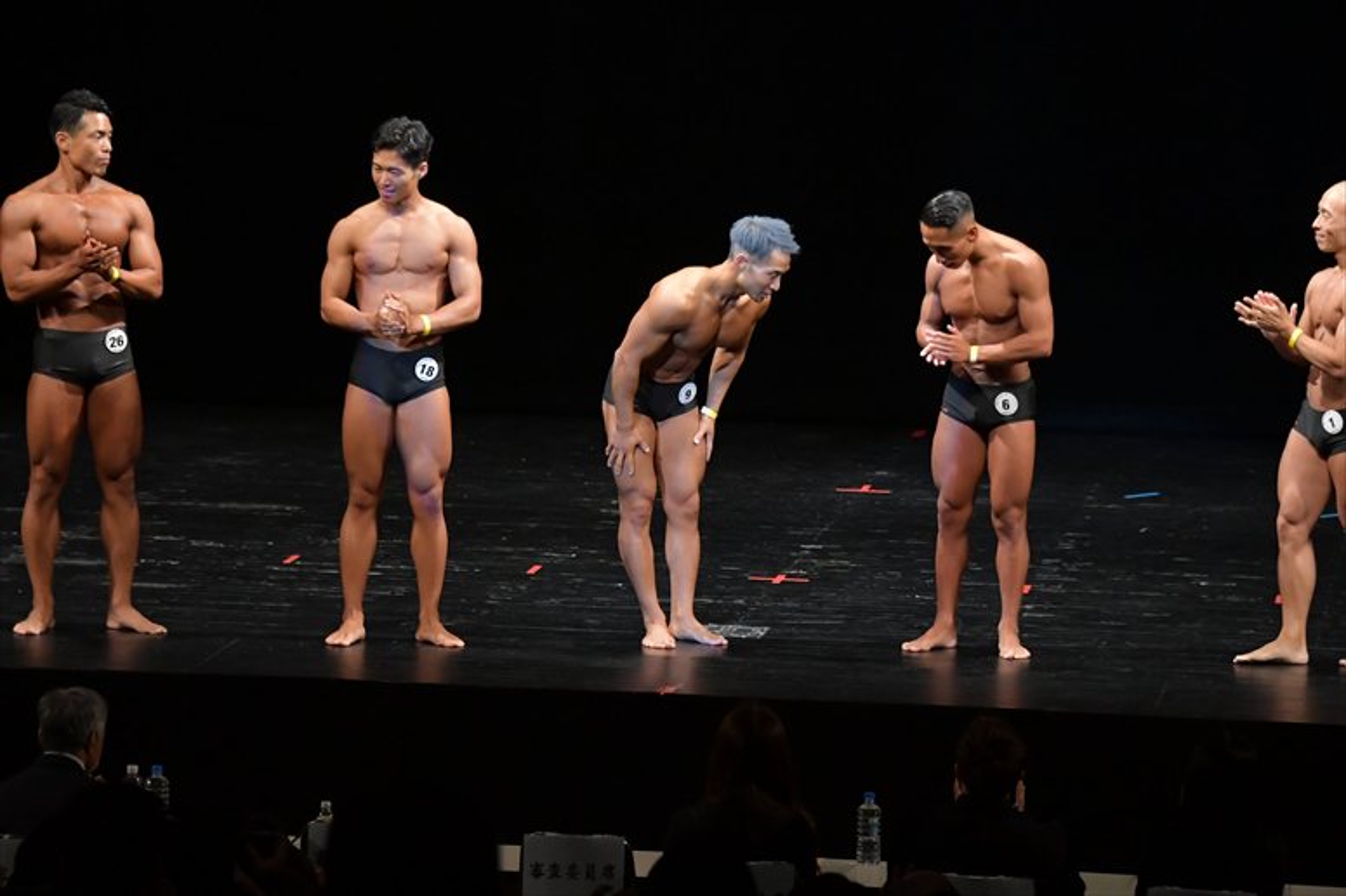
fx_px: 6278
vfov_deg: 8.2
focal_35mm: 168
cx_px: 673
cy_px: 448
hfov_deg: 12.2
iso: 3200
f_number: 5.6
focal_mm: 112
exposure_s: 1/400
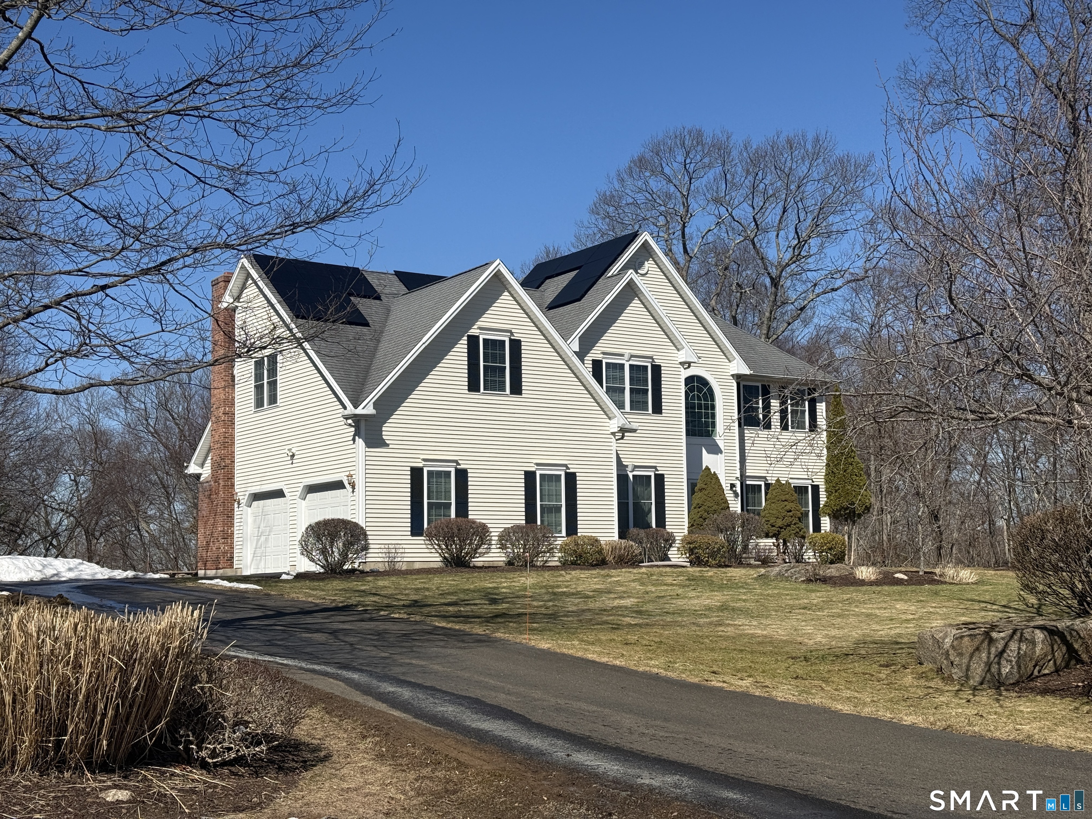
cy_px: 410
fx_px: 1514
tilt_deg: +6.8
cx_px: 546
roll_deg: +0.7
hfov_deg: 39.7
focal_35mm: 48
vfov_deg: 30.3
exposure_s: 1/7874
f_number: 1.78
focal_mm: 6.76
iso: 64
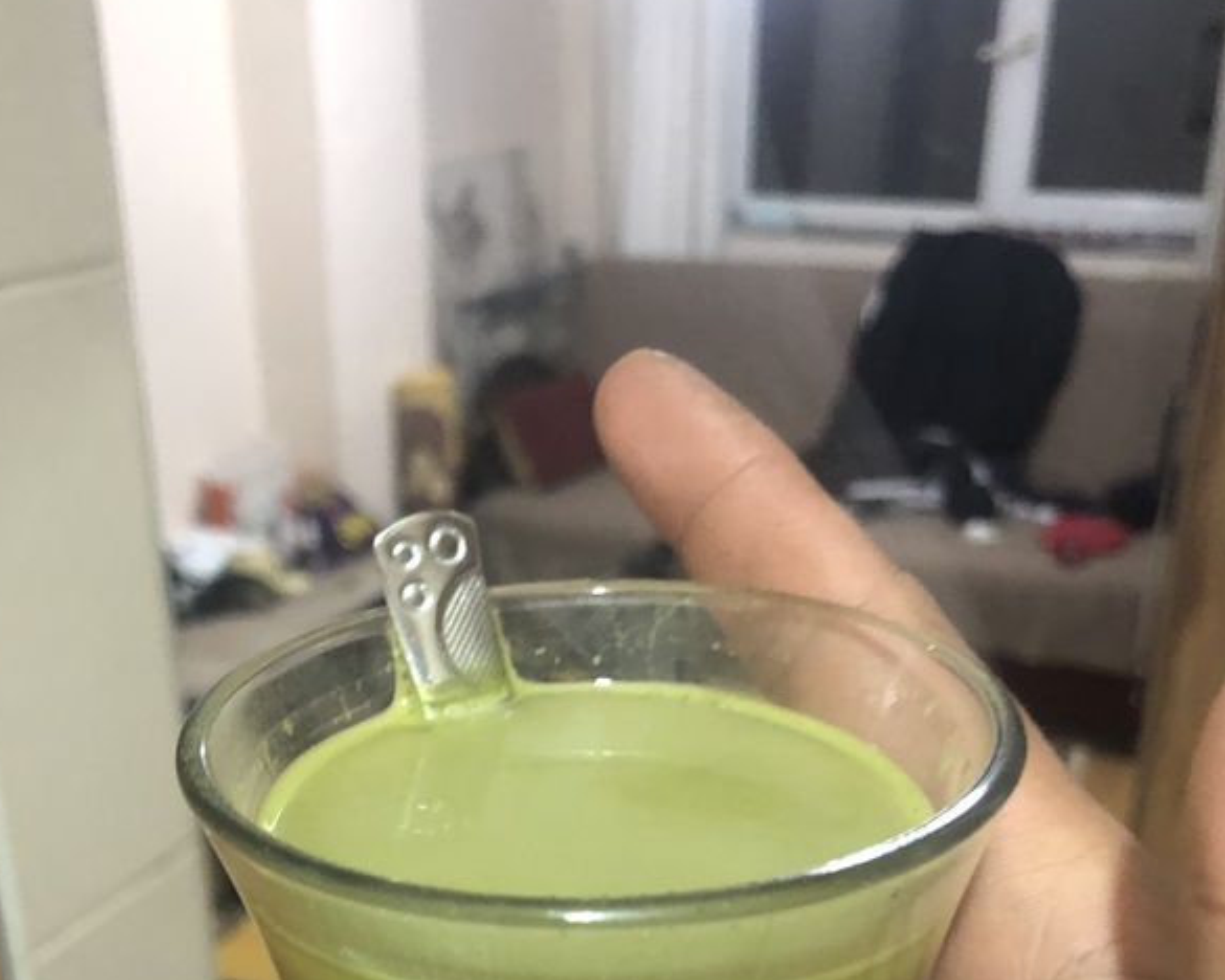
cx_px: 557
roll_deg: +0.8
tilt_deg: -27.5
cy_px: 867
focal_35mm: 43
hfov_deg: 42.9
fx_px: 1559
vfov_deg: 33.2
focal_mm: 3.99
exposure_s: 1/8
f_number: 1.8
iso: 80
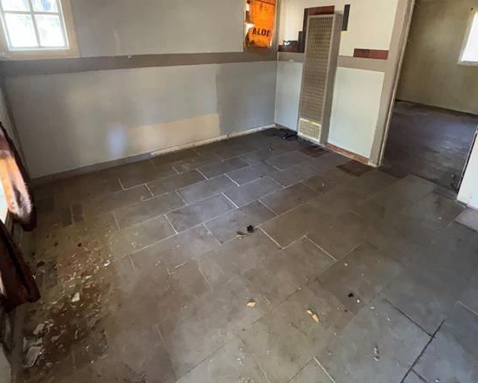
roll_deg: -0.6
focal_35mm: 19
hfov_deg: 83.3
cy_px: 124
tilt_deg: -18.7
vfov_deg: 68.6
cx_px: 239
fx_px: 269
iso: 640
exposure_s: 1/60
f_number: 2.2
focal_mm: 2.22
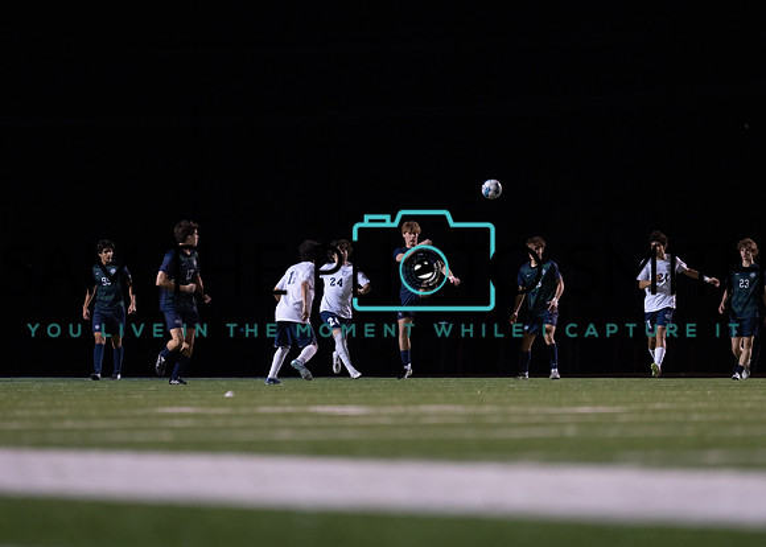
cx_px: 412
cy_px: 280
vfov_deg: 5.4
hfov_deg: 7.6
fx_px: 5776
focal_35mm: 266
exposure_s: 1/1000
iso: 2500
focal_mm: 200
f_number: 2.8
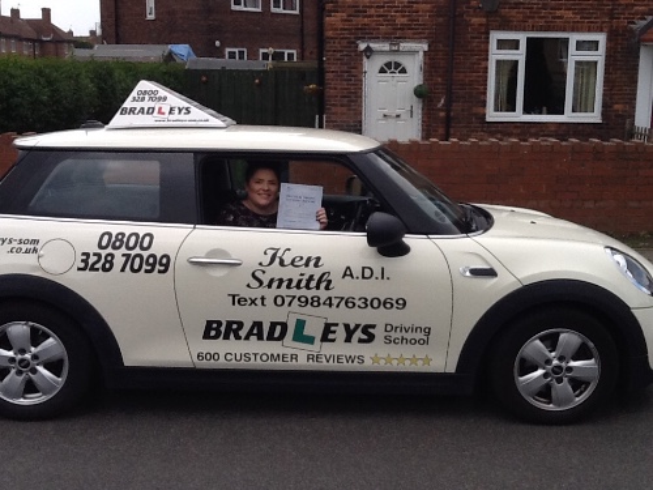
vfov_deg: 32.9
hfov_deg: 42.9
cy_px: 245
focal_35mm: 44
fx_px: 830
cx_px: 326
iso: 40
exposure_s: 1/622
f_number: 2.4
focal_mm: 2.03
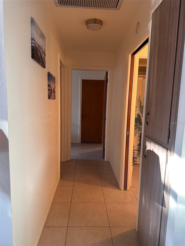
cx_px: 92
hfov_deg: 56.8
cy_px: 123
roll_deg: -1.4
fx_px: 171
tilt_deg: -6.6
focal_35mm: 24
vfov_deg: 71.6
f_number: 1.78
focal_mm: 6.86
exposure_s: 1/60
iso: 400
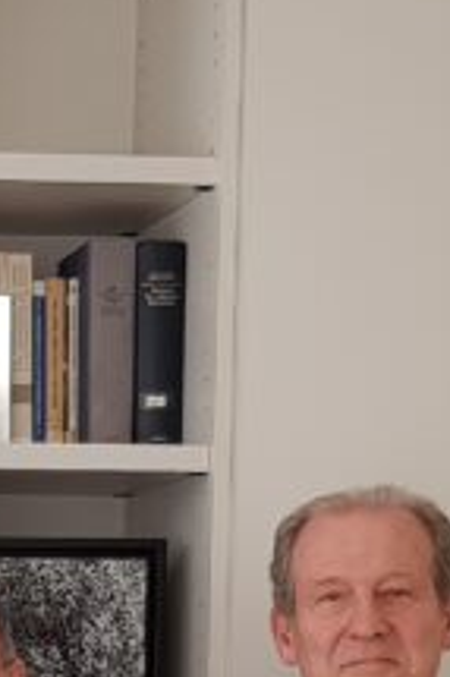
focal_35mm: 129
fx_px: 2422
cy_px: 834
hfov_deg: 10.0
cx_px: -390
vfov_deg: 15.3
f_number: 1.7
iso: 50
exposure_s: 1/50
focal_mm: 4.3
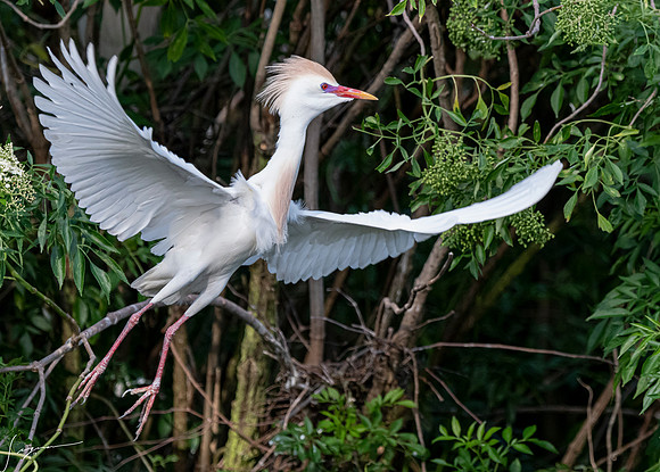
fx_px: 7798
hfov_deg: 4.8
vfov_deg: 3.5
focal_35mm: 416
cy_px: 171
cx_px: 478
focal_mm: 260
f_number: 5.6
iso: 2000
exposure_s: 1/2000
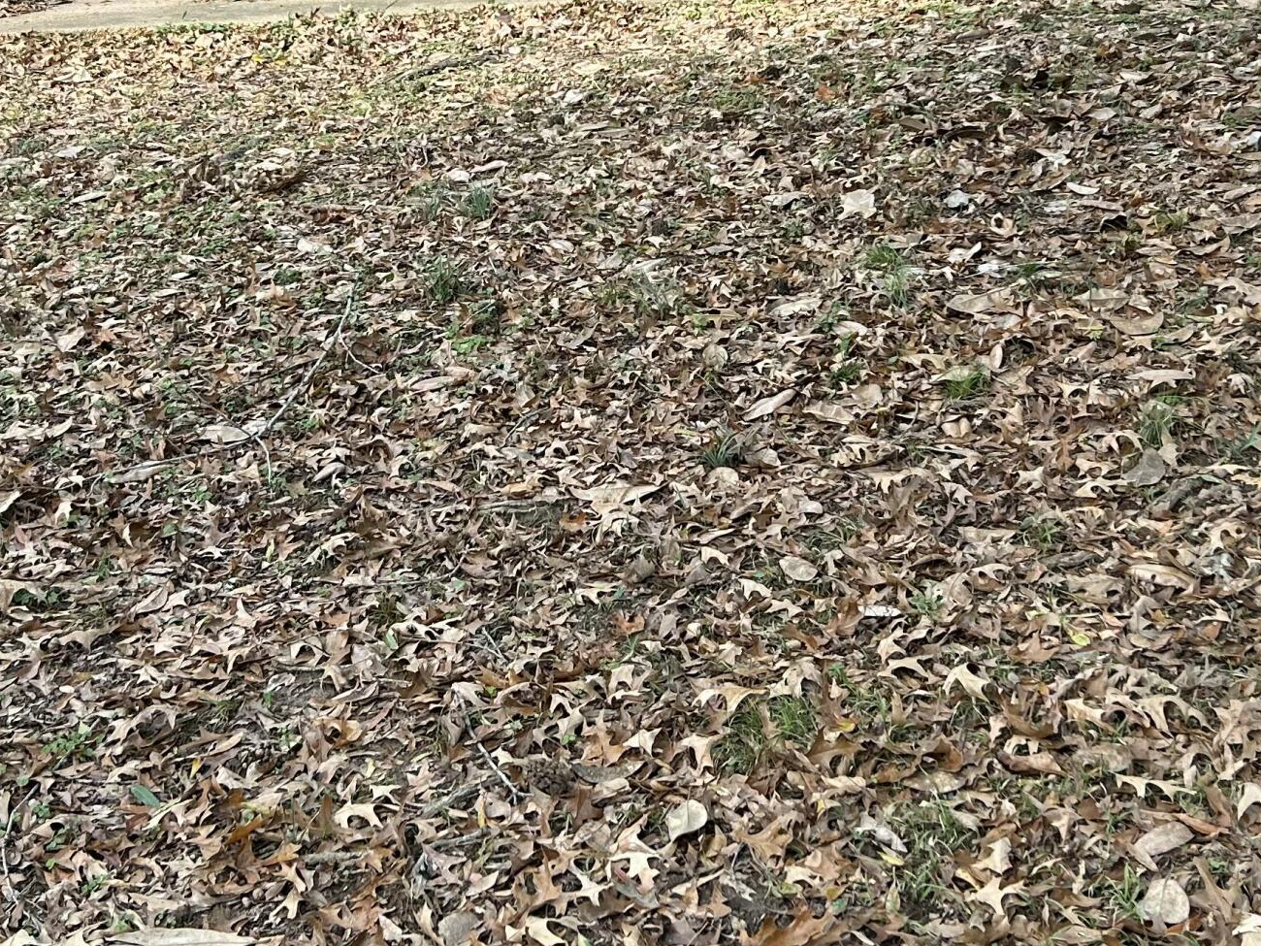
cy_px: 106
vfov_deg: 23.8
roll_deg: +1.2
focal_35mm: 60
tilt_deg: -9.1
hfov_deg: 32.2
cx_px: 593
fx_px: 2186
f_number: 1.5
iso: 40
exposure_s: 1/189
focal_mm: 5.7
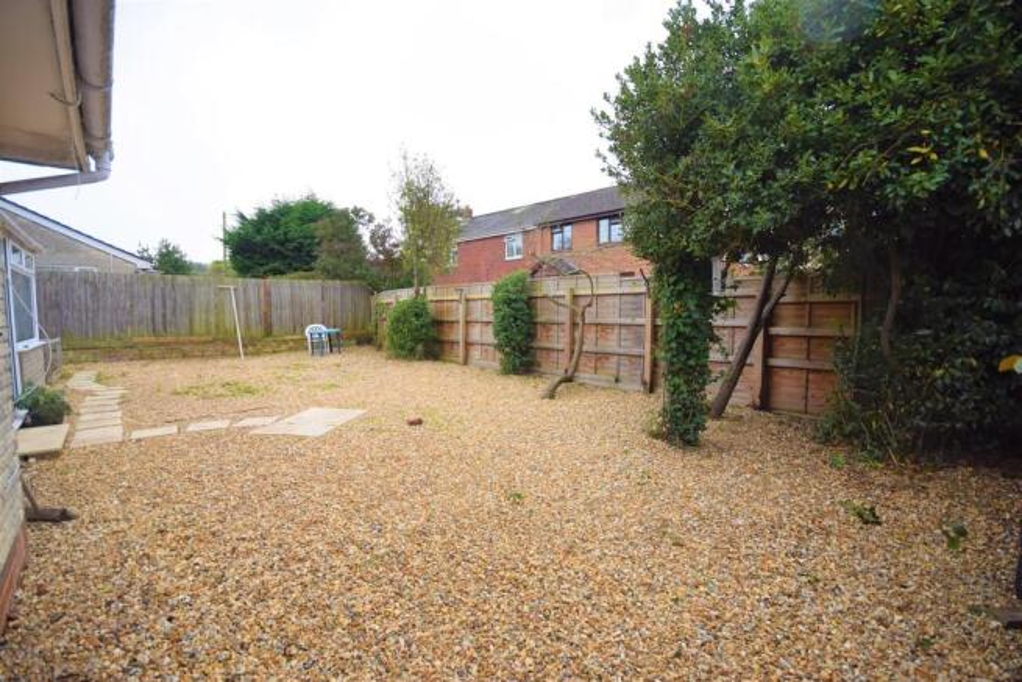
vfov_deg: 77.4
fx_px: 426
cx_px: 511
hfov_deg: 100.4
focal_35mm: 15
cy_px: 341
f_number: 5.6
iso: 200
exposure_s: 1/125
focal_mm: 10
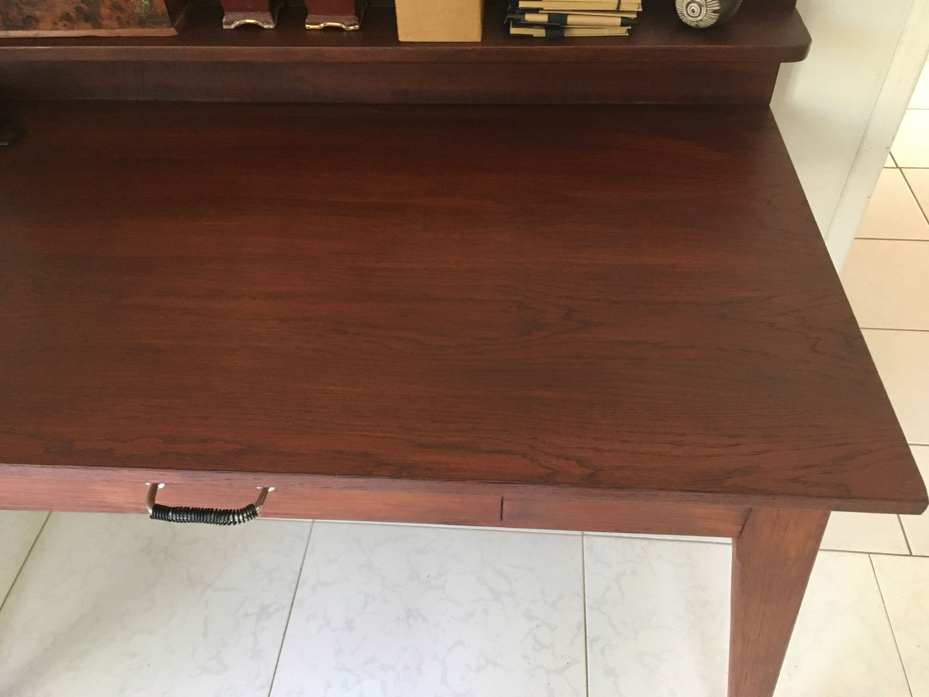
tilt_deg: -46.6
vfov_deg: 48.2
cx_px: 464
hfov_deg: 61.7
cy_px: 348
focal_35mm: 29
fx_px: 778
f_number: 2.2
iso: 200
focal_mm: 4.15
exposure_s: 1/25
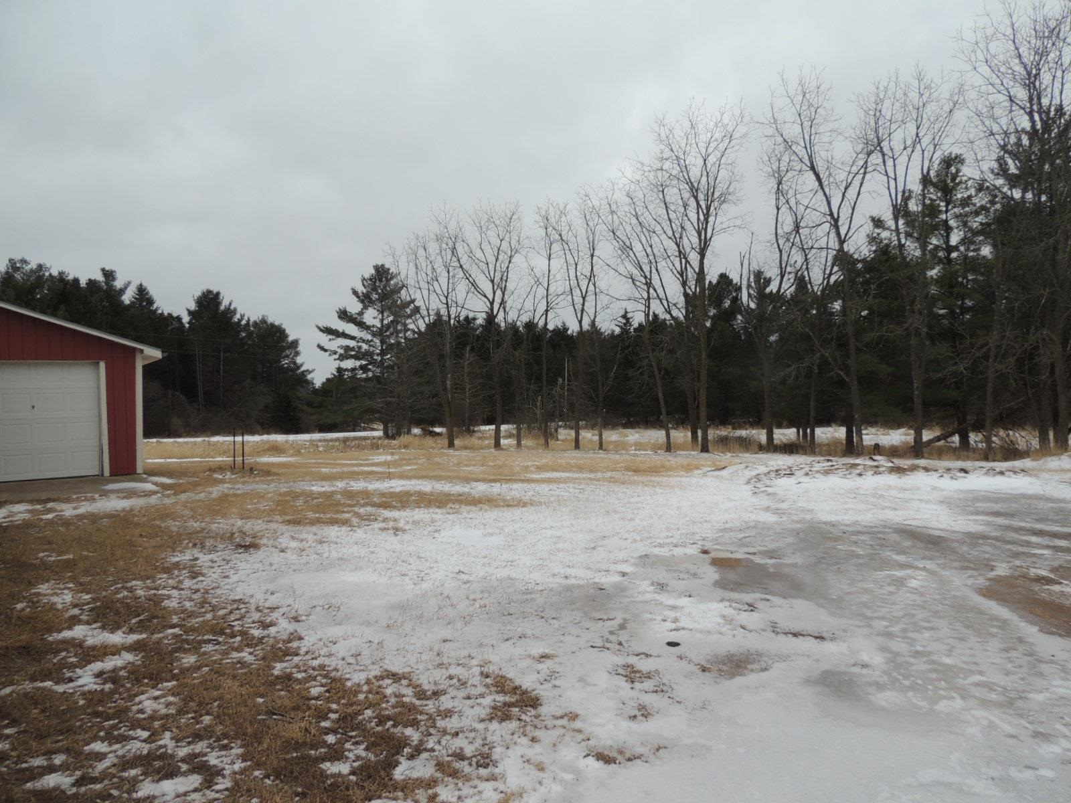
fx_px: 743
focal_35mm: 24
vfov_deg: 56.8
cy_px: 402
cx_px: 536
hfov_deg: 71.6
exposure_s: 1/1000
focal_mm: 4.3
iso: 100
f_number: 3
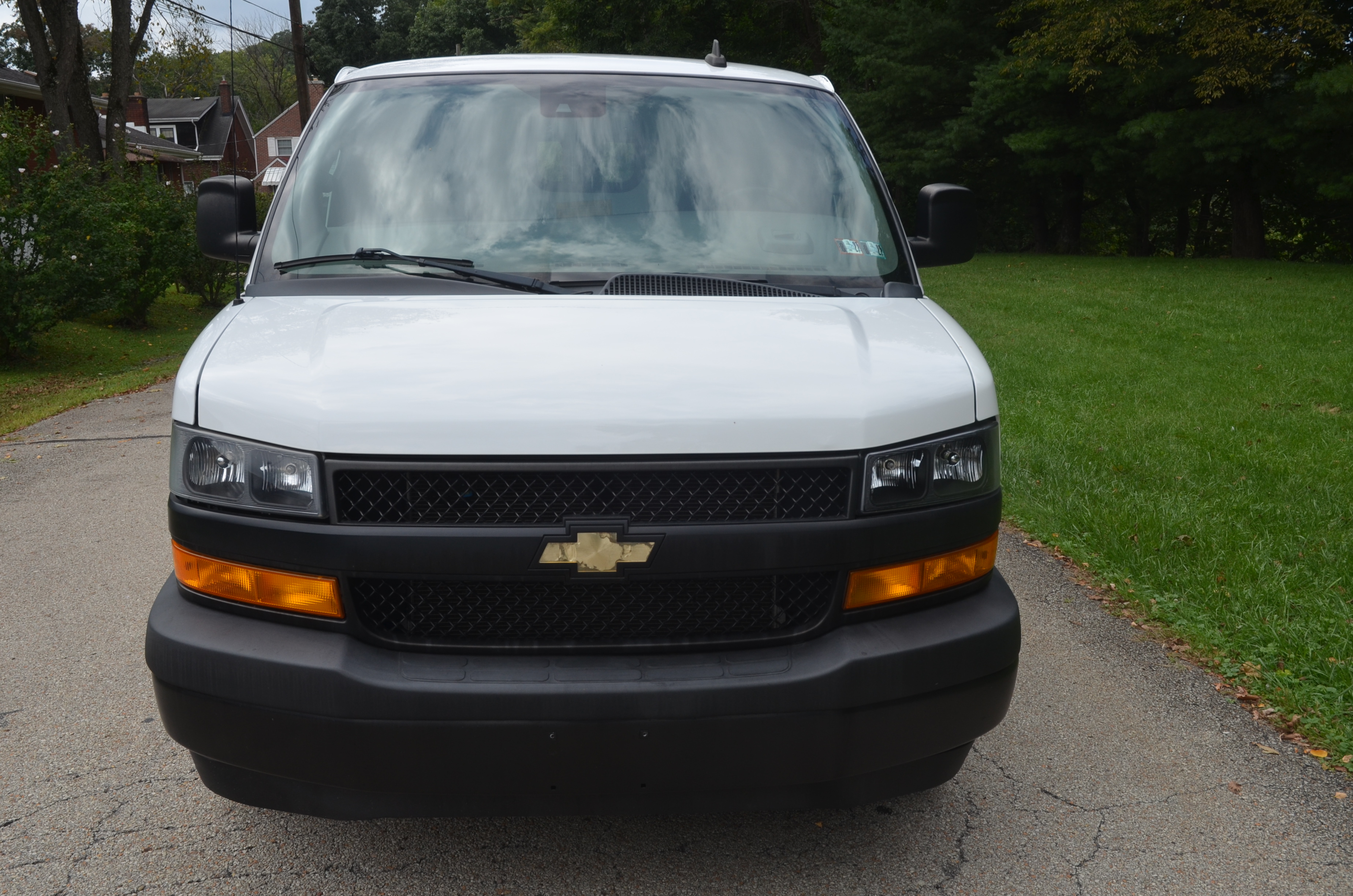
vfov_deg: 39.8
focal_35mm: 33
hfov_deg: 57.3
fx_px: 1238
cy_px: 448
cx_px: 676
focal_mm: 22
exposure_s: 1/250
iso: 200
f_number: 8
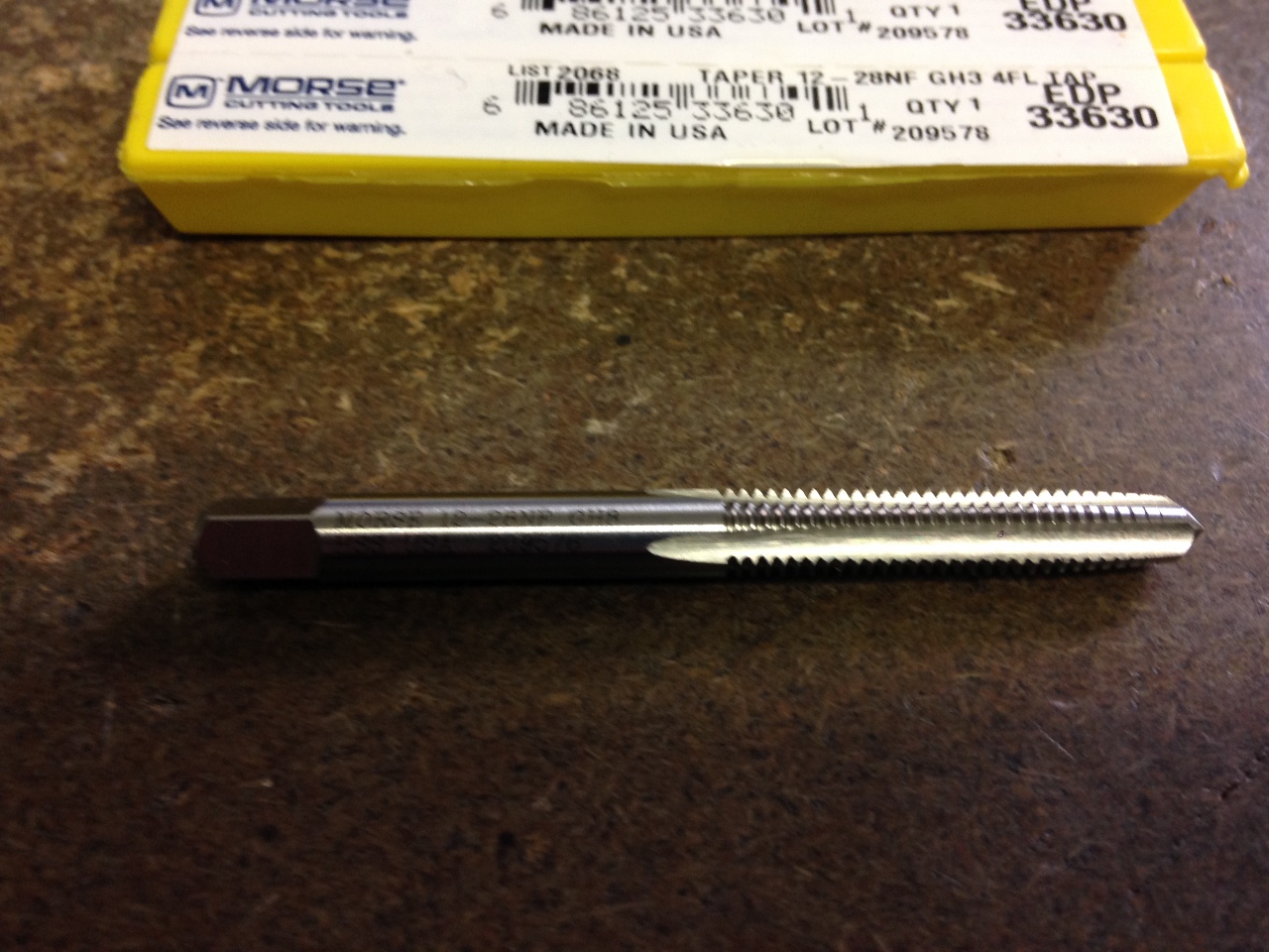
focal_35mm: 33
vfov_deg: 42.9
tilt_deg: -55.1
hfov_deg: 55.4
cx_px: 634
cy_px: 476
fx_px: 1210
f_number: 2.4
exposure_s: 1/20
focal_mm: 4.12
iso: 125
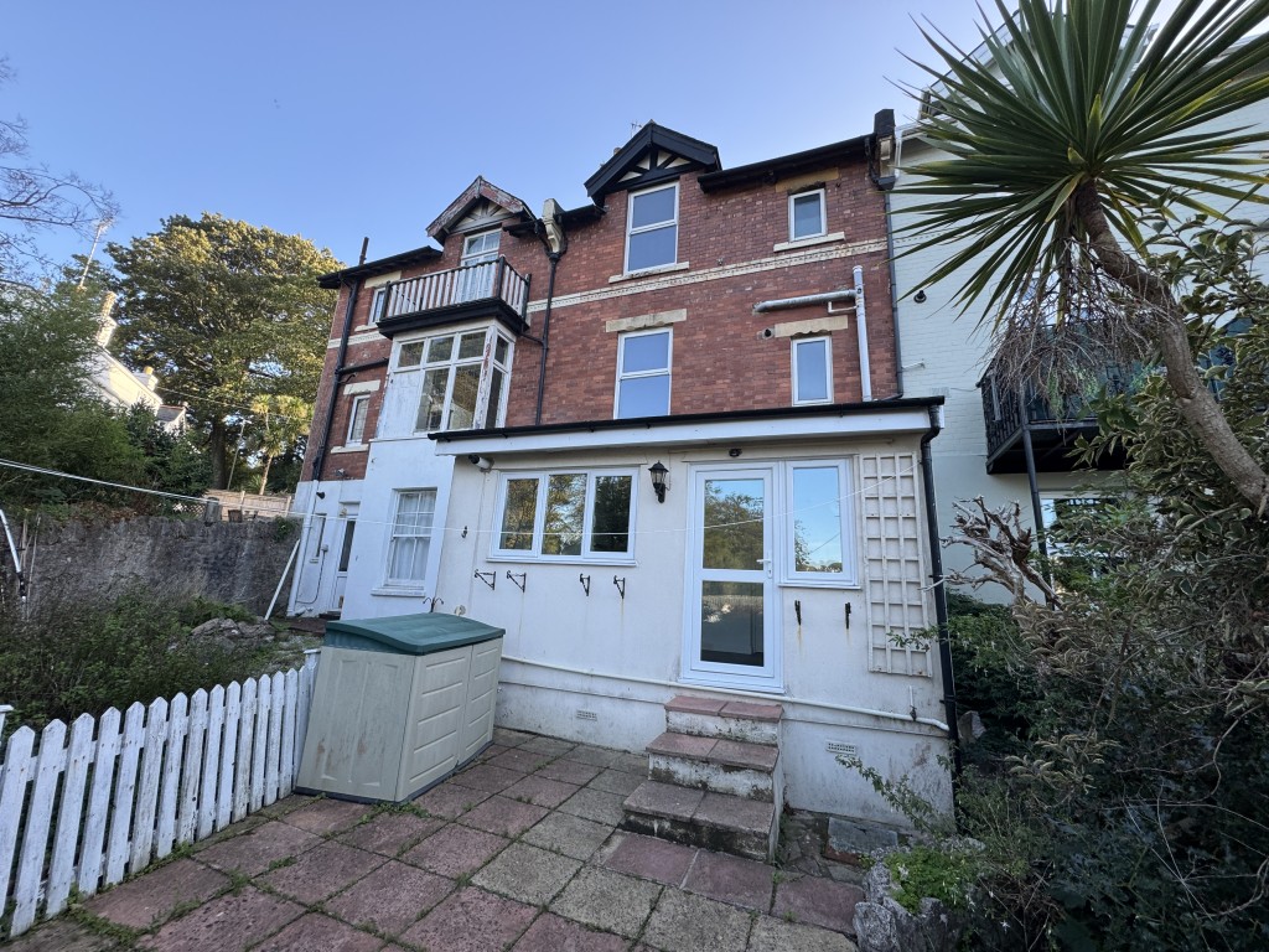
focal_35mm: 14
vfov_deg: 85.7
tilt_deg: +14.1
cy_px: 476
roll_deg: -2.0
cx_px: 634
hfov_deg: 102.1
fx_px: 513
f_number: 2.2
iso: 40
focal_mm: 2.22
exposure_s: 1/198
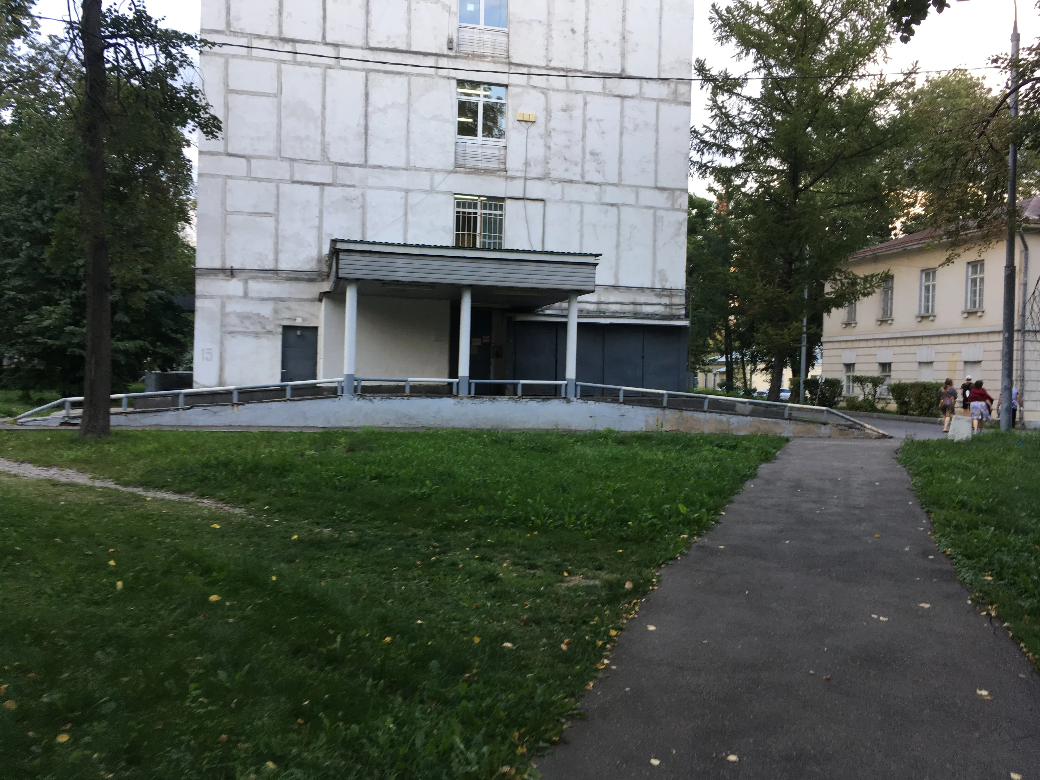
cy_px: 390
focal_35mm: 29
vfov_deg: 48.2
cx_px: 520
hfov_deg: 61.7
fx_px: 871
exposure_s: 1/100
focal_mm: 4.15
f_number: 2.2
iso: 40
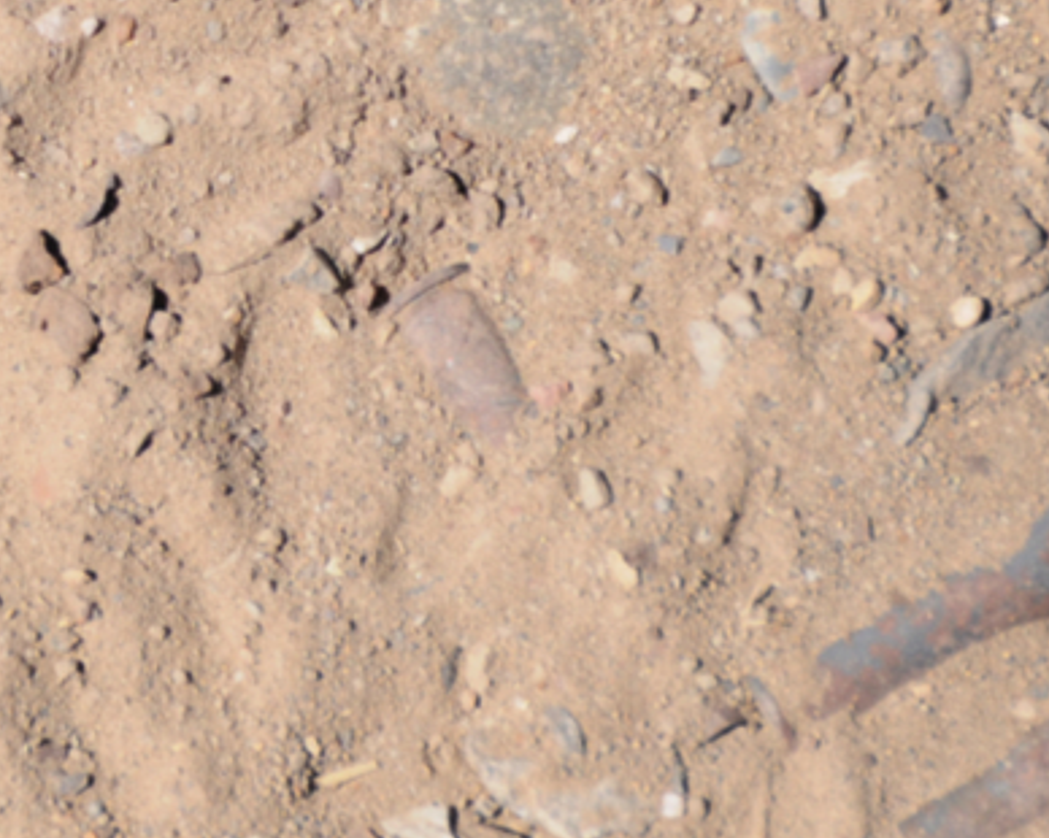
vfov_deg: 3.6
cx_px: 0
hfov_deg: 4.4
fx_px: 13498
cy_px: 416
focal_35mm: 435
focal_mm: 120
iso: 250
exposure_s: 1/1250
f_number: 6.3
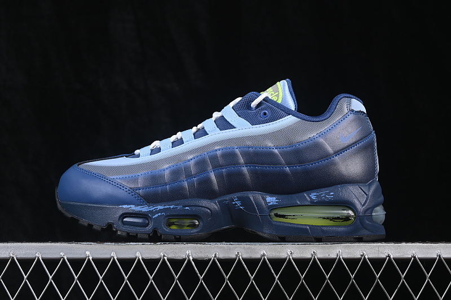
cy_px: 150
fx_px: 939
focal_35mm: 75
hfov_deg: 27.0
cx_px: 226
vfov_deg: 18.2
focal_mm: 50
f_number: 7.1
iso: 160
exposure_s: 1/80
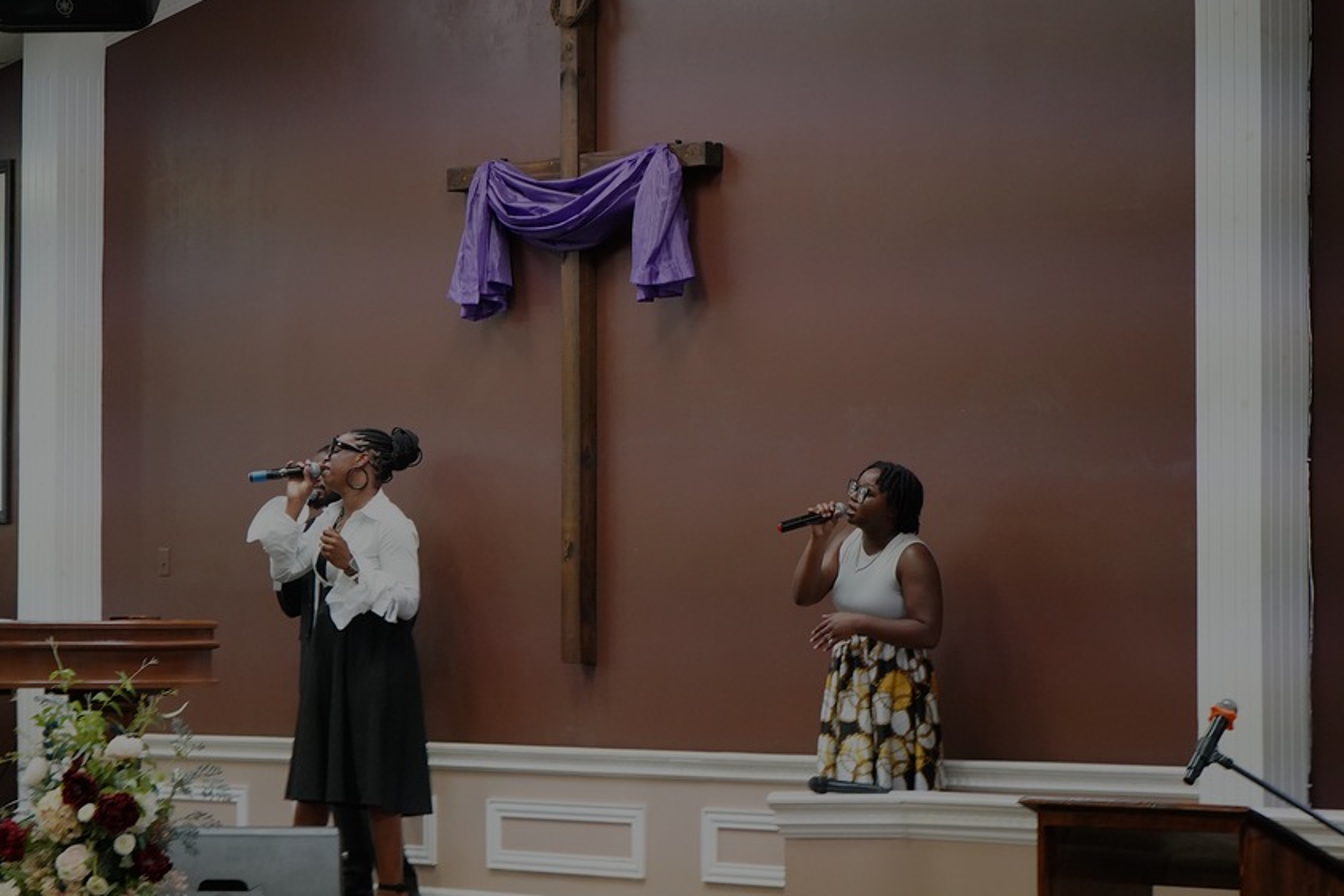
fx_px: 3658
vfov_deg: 13.9
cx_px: 630
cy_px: 589
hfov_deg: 20.8
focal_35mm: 98
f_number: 5.6
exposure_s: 1/80
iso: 5000
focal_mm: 70
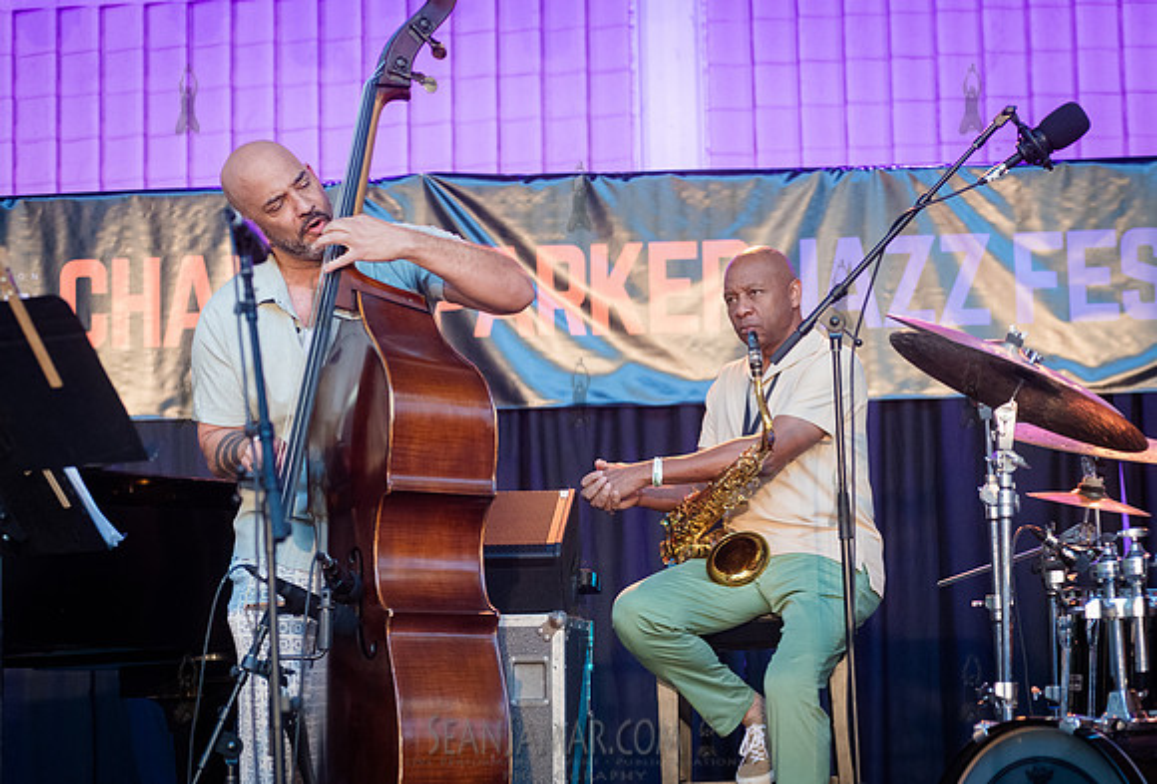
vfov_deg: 15.6
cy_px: 430
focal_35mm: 89
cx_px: 645
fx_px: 2866
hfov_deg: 22.8
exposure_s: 1/640
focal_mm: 80
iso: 3200
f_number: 4
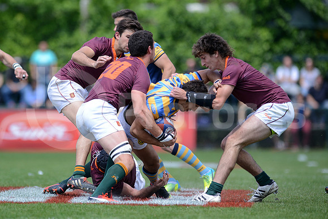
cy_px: 110
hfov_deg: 4.9
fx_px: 3827
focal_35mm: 420
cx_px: 164
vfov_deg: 3.3
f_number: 4
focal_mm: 420
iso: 400
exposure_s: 1/1250
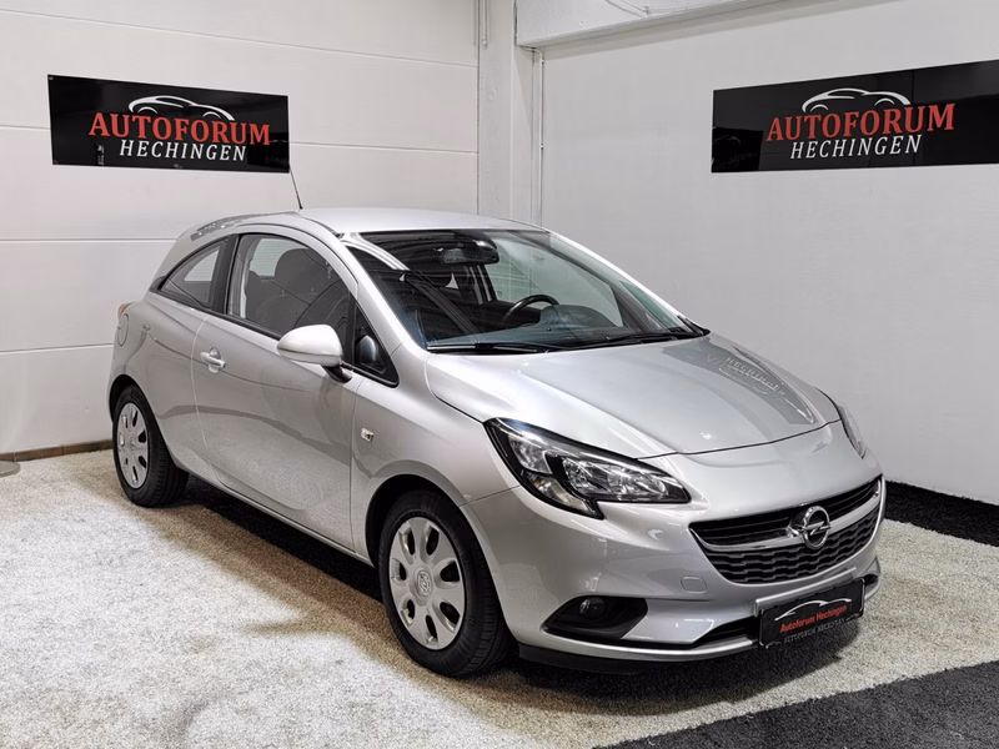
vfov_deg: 37.7
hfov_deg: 49.0
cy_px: 374
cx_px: 500
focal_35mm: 38
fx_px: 1097
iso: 50
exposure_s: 5
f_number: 1.6
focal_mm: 5.56
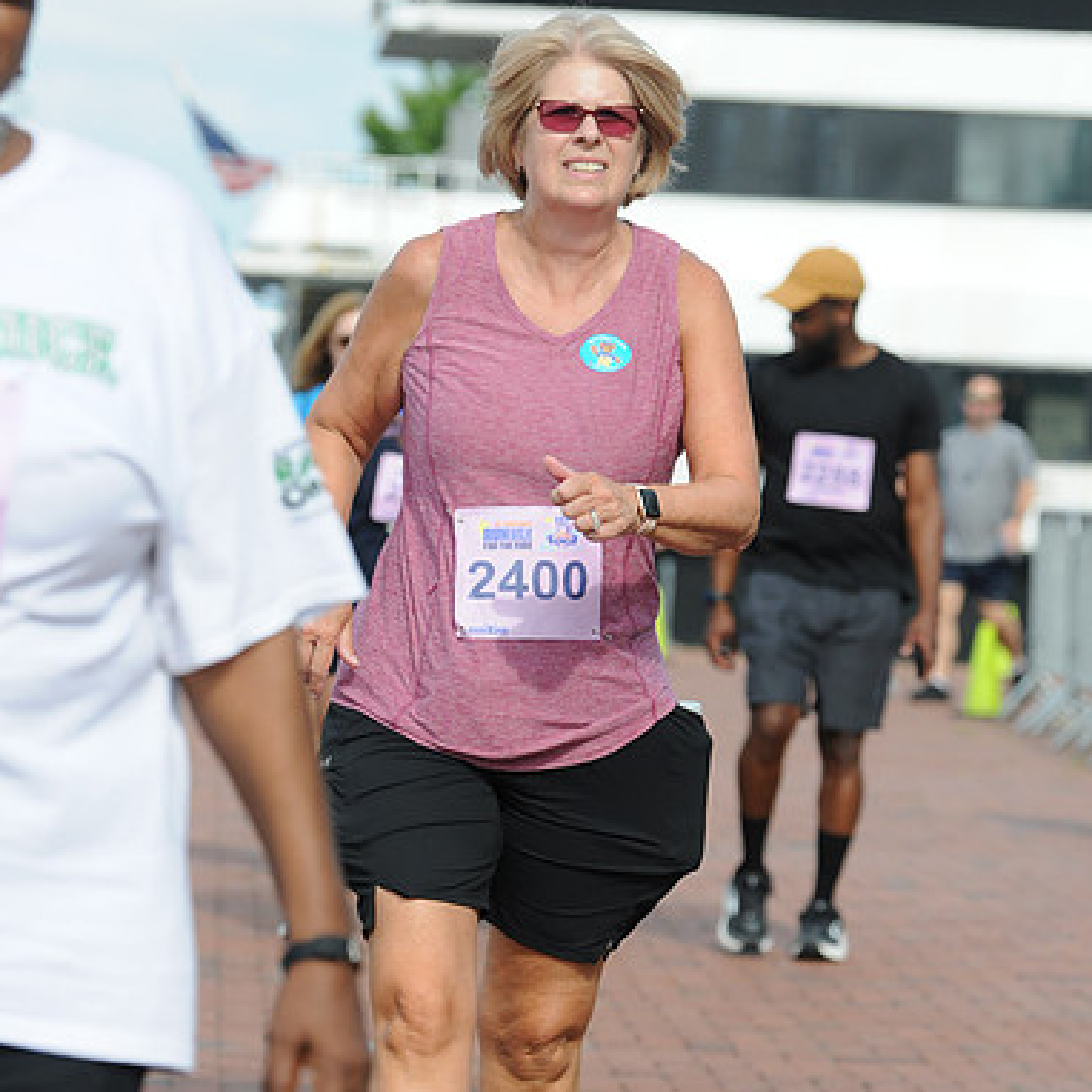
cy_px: 720
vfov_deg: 7.5
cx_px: 547
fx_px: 8280
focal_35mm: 232
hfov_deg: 7.5
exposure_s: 1/1250
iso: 320
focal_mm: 120
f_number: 5
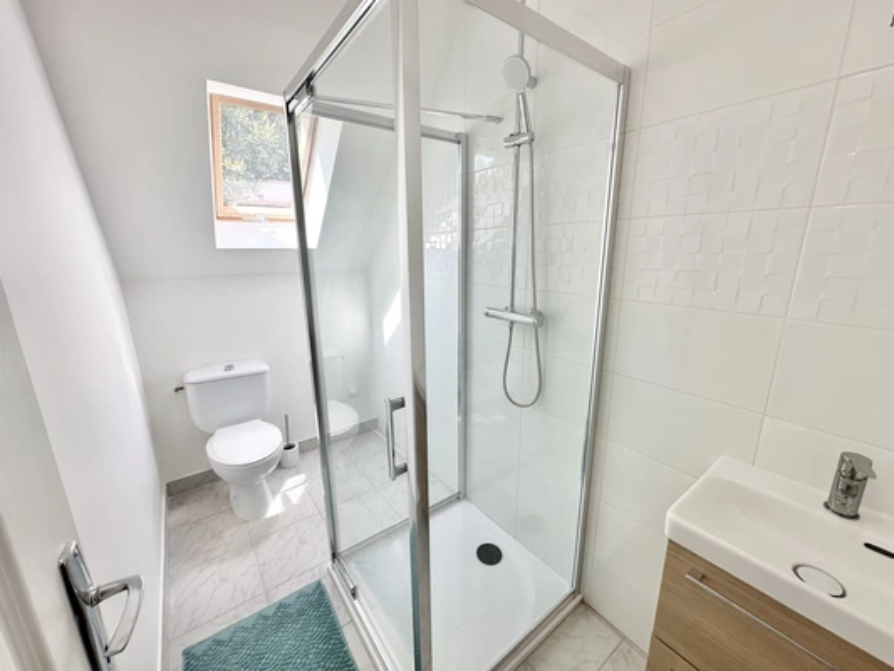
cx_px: 447
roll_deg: +0.3
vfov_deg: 85.7
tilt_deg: -12.9
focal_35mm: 14
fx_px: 362
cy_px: 336
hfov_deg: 102.1
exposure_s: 1/174
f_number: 2.2
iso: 40
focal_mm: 2.22
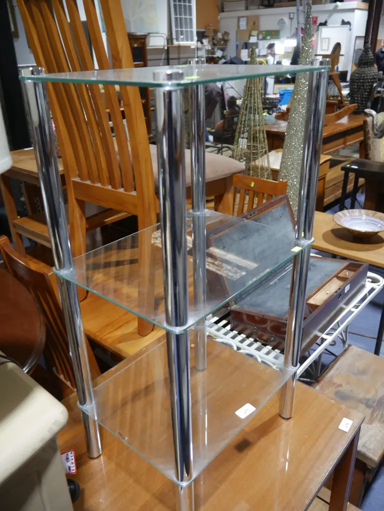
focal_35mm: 28
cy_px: 256
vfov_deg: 63.4
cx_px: 192
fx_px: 414
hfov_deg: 49.7
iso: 400
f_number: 3.5
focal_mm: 14
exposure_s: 1/60
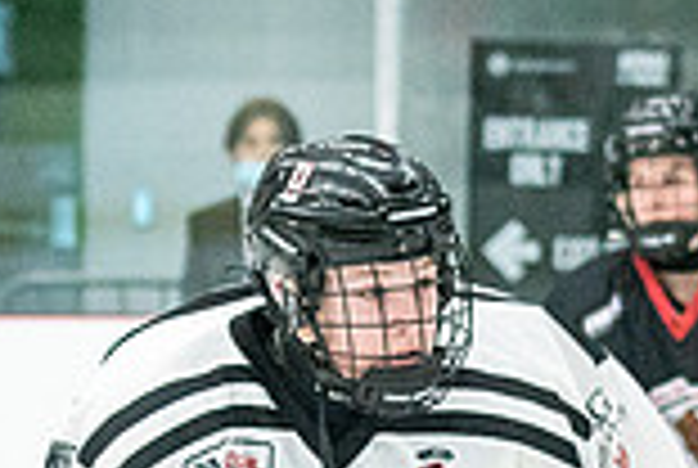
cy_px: 655
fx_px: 11850
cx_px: 522
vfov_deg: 2.3
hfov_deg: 3.4
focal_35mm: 610
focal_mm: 78
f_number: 2.8
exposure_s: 1/400
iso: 1000
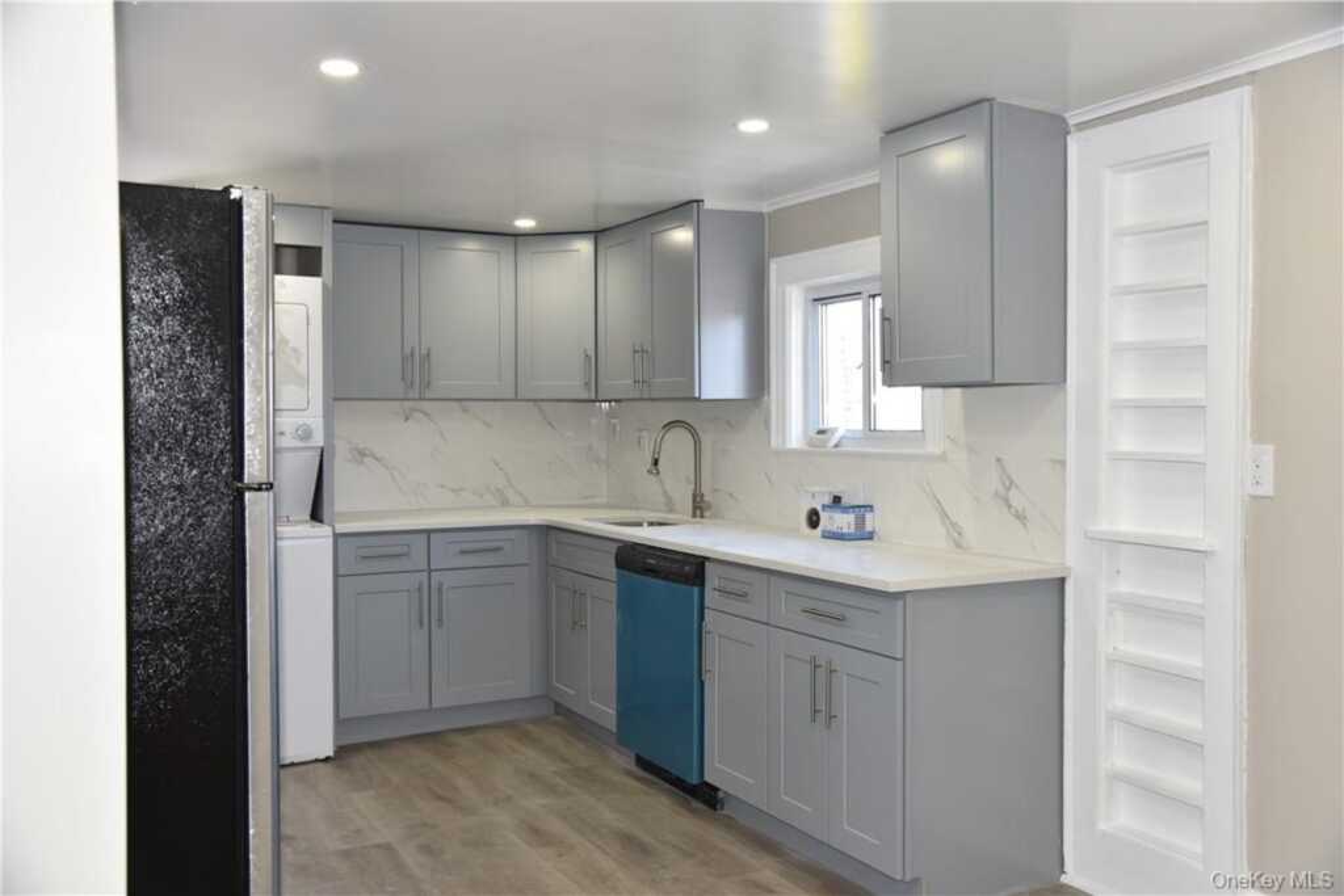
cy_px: 448
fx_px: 1157
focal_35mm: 31
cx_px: 672
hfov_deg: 60.3
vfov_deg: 42.3
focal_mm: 31
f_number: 5
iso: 800
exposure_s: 1/100
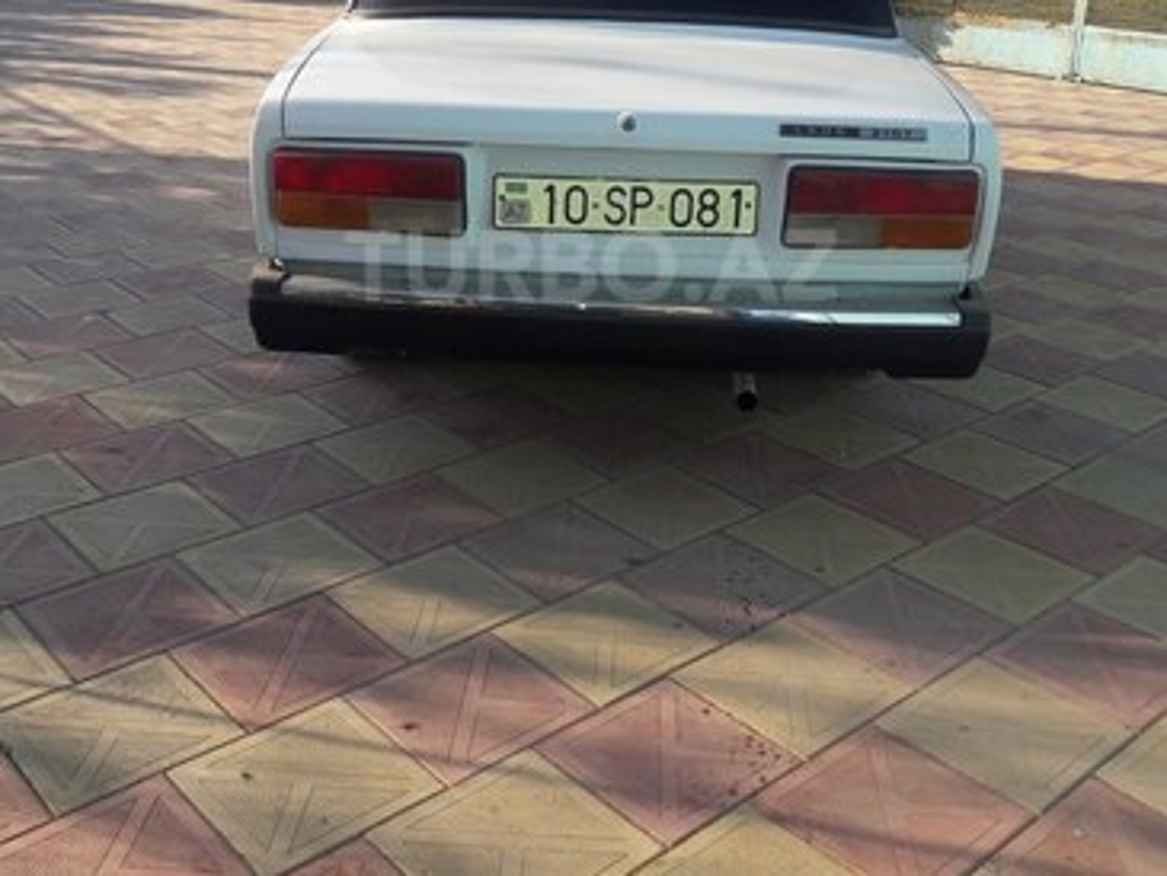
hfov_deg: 49.0
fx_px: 1282
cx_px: 591
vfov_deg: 37.2
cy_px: 265
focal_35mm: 38
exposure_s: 1/863
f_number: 1.9
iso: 40
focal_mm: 3.7
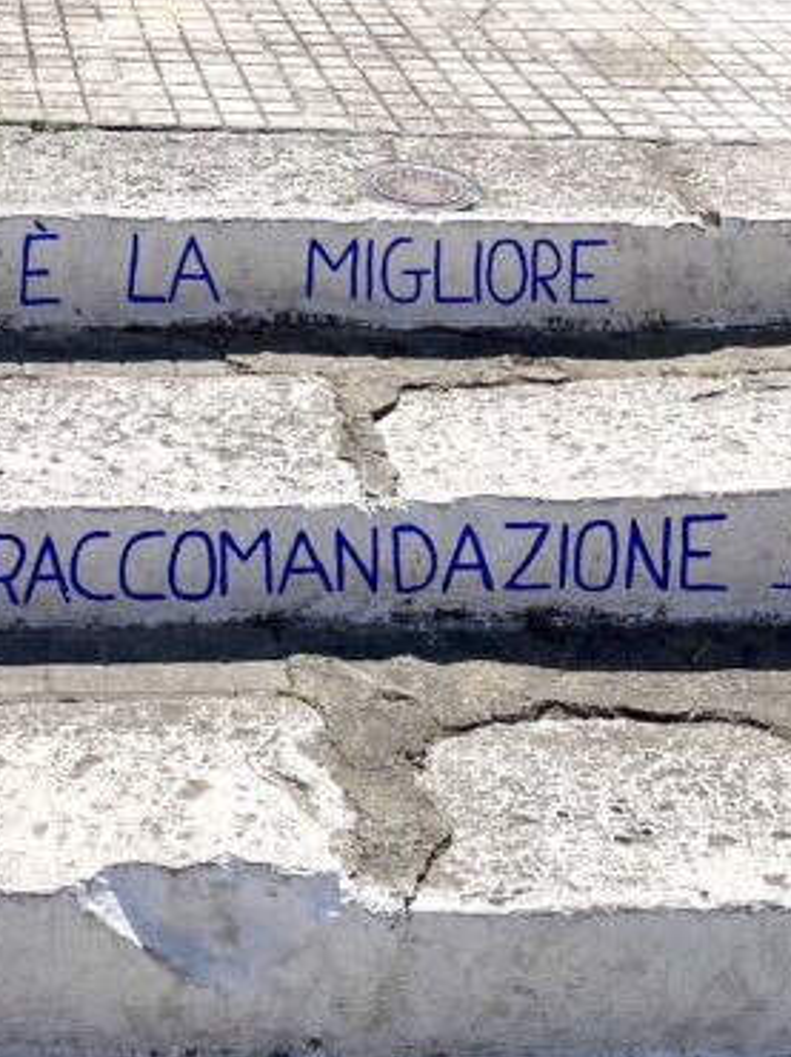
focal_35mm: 72
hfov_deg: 19.9
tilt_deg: -10.1
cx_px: 26
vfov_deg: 25.4
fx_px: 2196
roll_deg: +0.7
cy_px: -57
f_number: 1.6
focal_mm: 4.2
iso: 32
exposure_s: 1/4464
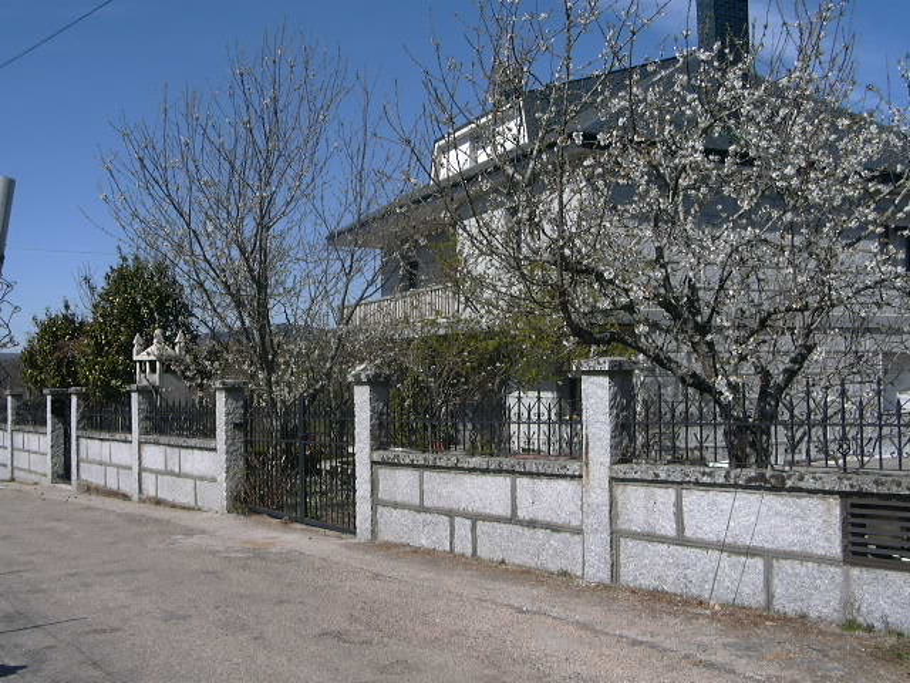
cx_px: 455
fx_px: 920
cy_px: 342
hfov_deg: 52.6
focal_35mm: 35
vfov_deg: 40.7
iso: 100
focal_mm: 5.4
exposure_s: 1/336
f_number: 8
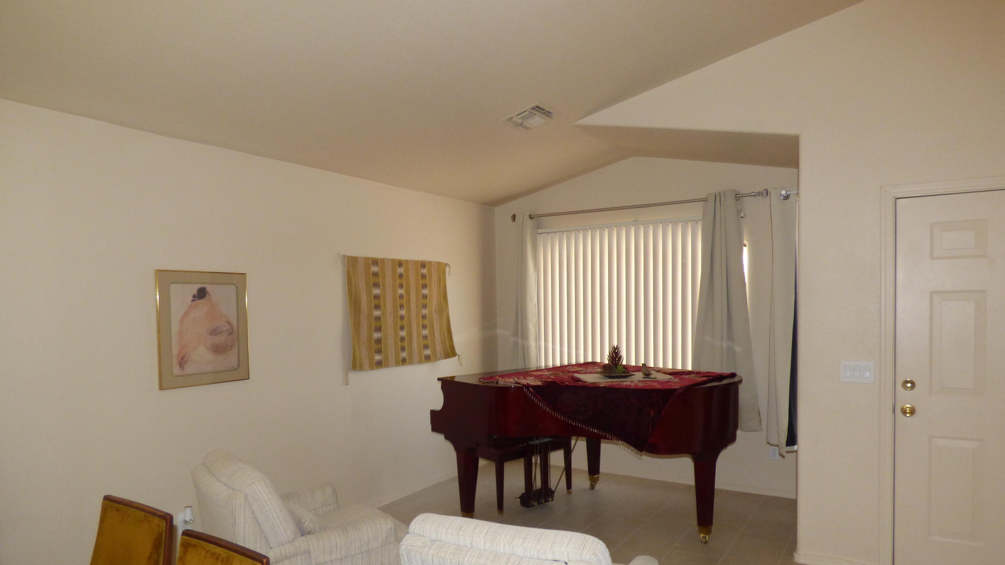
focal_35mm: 22
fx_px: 586
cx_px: 506
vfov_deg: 51.1
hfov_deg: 81.2
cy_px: 338
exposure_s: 1/60
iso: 320
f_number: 2.8
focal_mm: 3.58
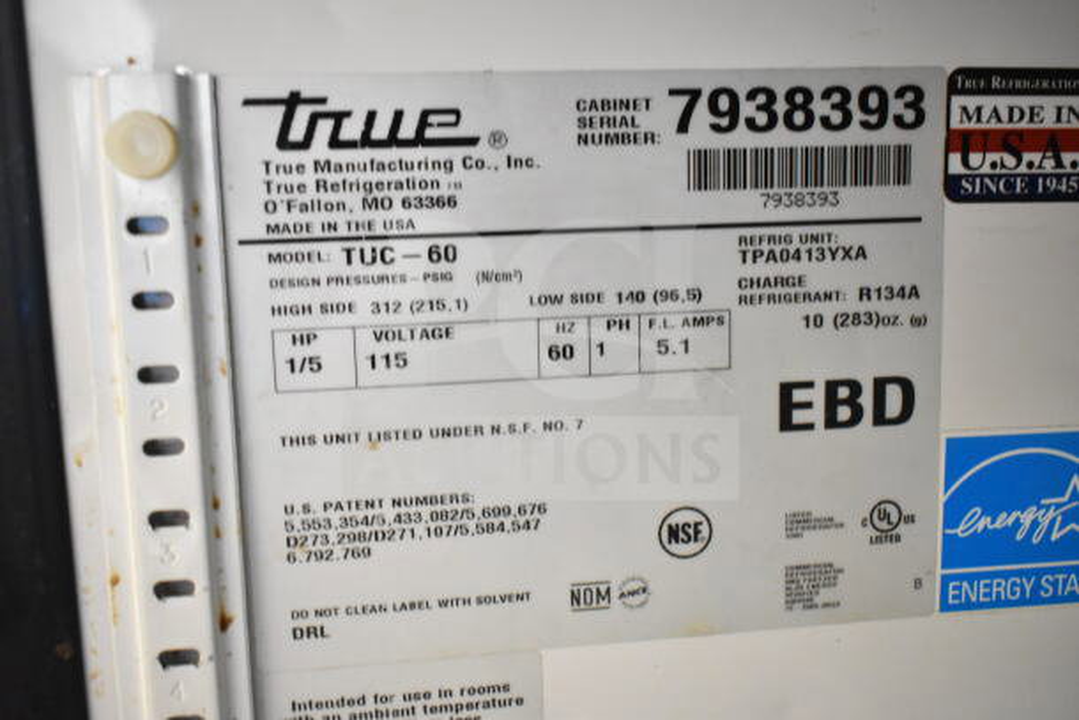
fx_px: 1124
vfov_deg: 35.5
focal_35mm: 38
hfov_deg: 51.3
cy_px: 360
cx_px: 540
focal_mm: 25
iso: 5600
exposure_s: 1/40
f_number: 4
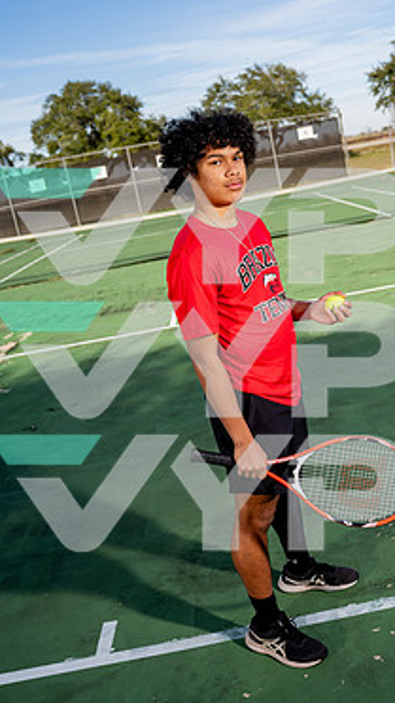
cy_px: 361
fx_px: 708
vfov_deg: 52.8
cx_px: 270
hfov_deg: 30.9
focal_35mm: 38
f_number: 4
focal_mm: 30
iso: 100
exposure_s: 1/1250
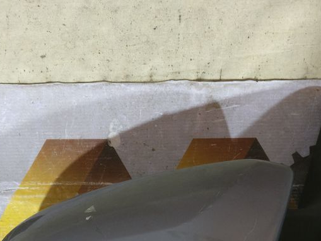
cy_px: 226
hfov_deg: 34.9
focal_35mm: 55
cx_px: 165
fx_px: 510
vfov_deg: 25.6
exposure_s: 1/20
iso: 640
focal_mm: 4.26
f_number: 2
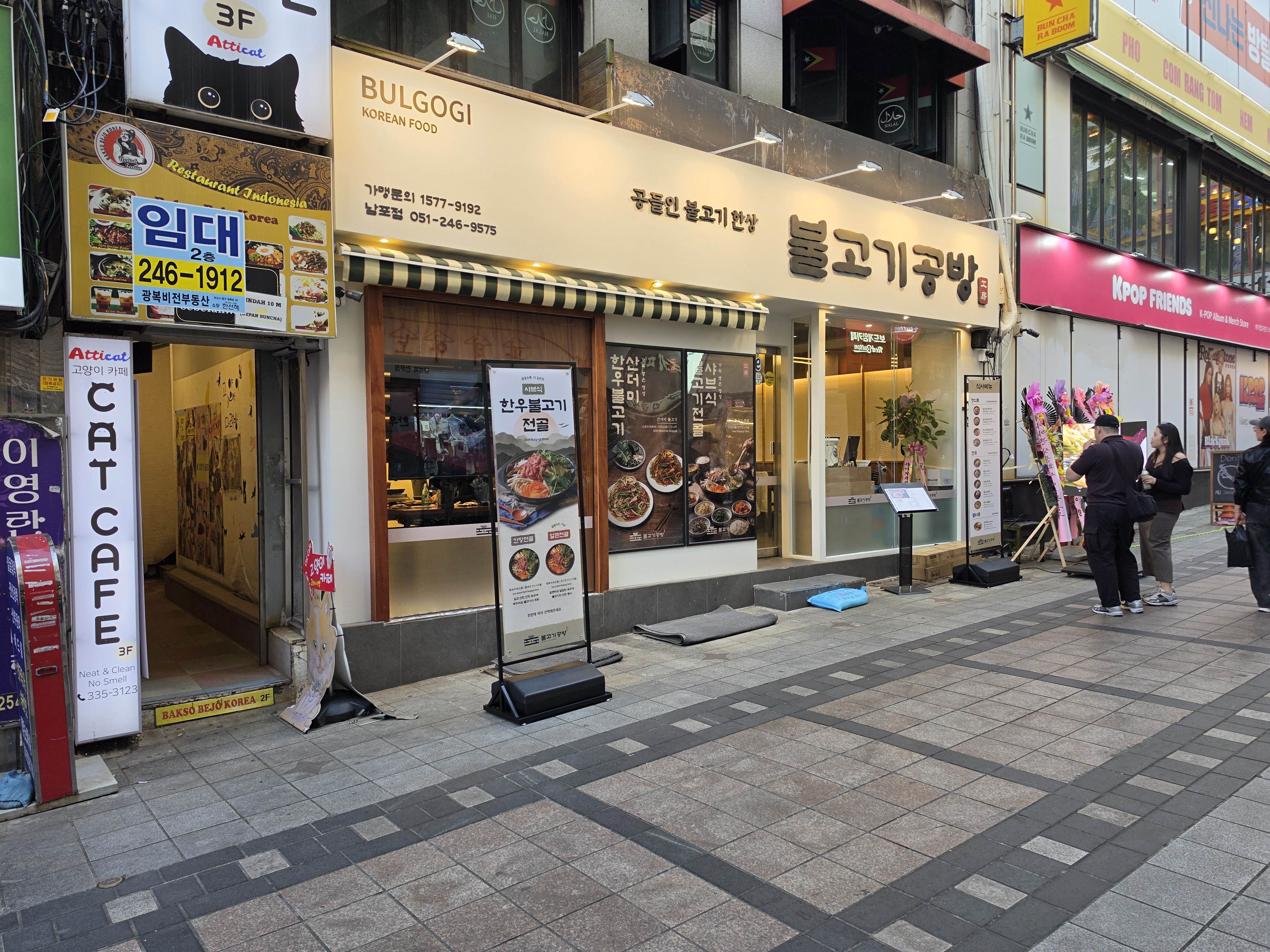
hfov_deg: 73.9
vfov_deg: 58.9
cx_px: 635
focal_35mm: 23
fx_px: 844
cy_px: 476
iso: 20
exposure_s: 1/120
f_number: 1.4
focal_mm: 6.5
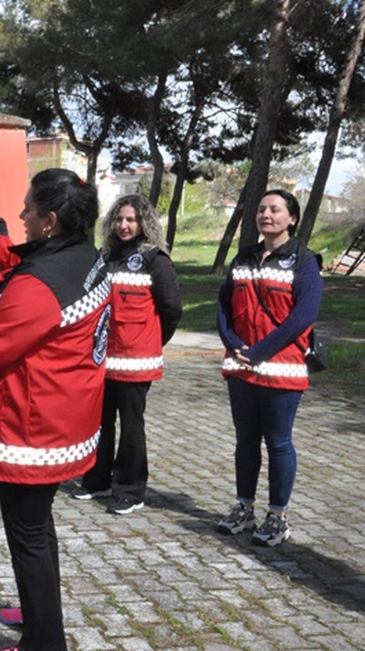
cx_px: -79
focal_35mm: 56
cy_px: 326
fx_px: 963
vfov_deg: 37.3
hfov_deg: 20.1
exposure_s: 1/200
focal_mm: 21
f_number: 25
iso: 2000
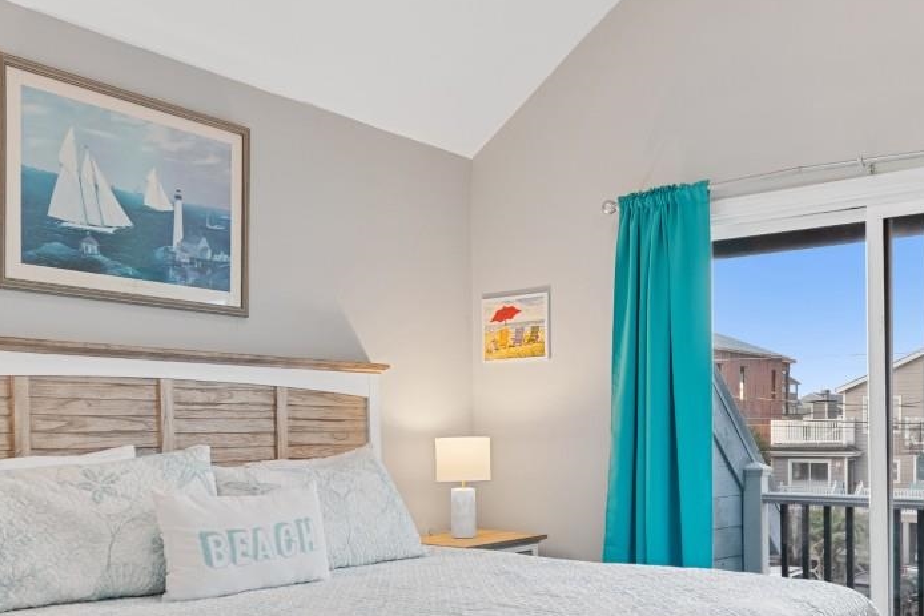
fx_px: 898
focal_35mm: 35
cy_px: 390
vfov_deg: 37.6
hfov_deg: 54.4
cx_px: 497
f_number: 4.5
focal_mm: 10
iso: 100
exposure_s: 1/3
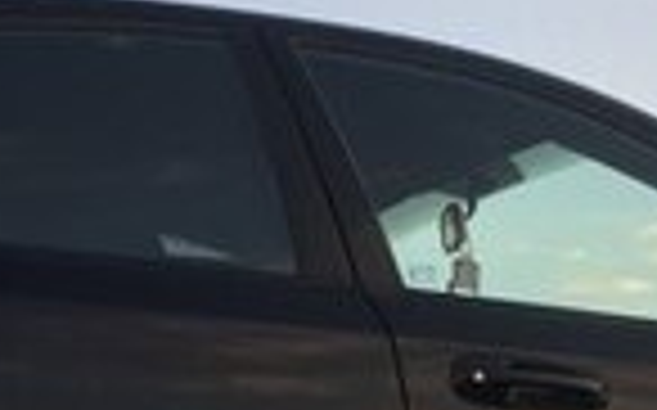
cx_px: 189
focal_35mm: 139
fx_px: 2487
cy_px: 773
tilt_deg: -0.1
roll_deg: +0.0
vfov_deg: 9.0
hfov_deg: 15.0
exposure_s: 1/127
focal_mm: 4.15
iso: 32
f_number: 2.2
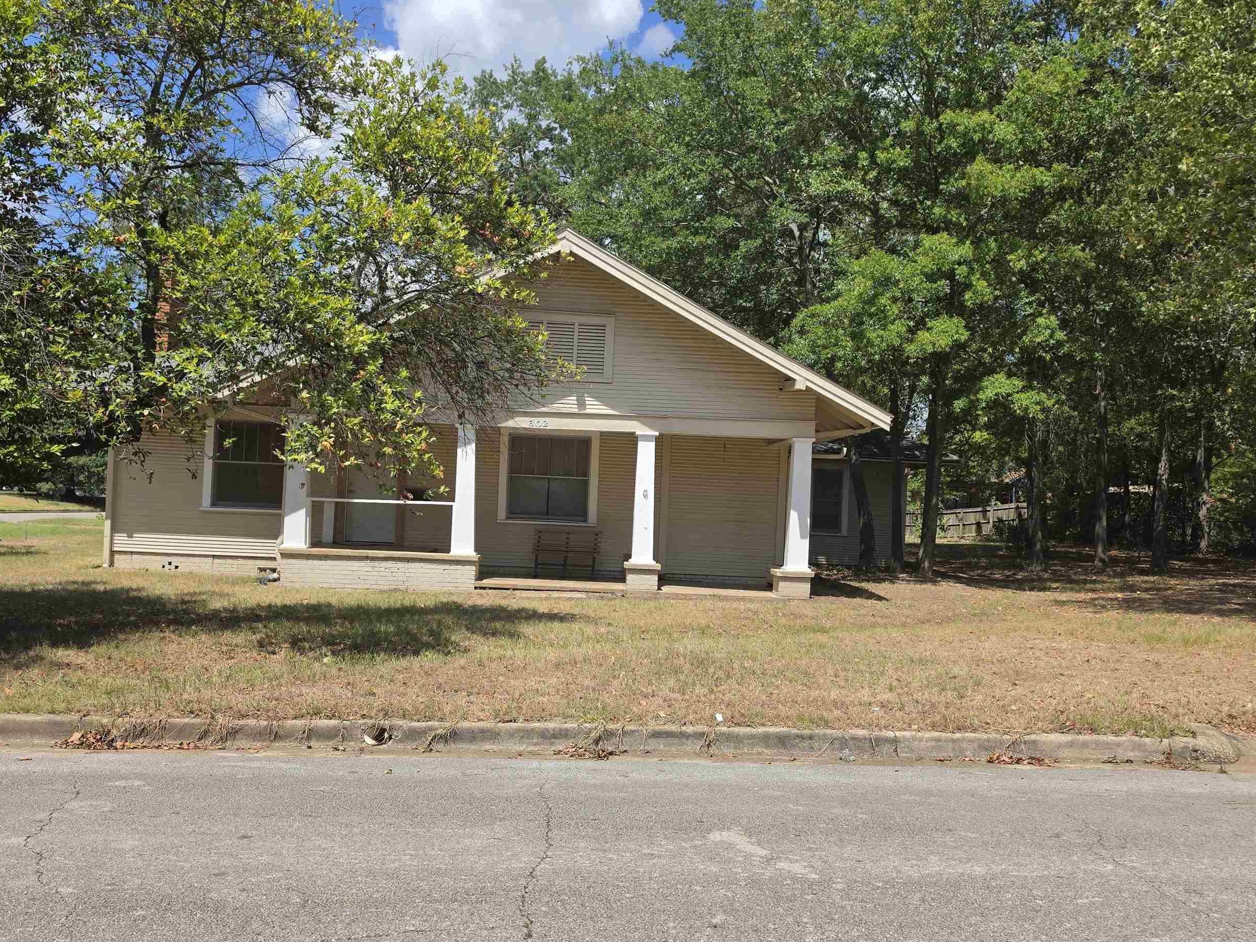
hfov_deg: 61.6
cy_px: 510
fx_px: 1052
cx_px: 607
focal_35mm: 29
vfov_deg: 48.2
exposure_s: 1/7058
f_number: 1.4
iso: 64
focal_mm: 6.5
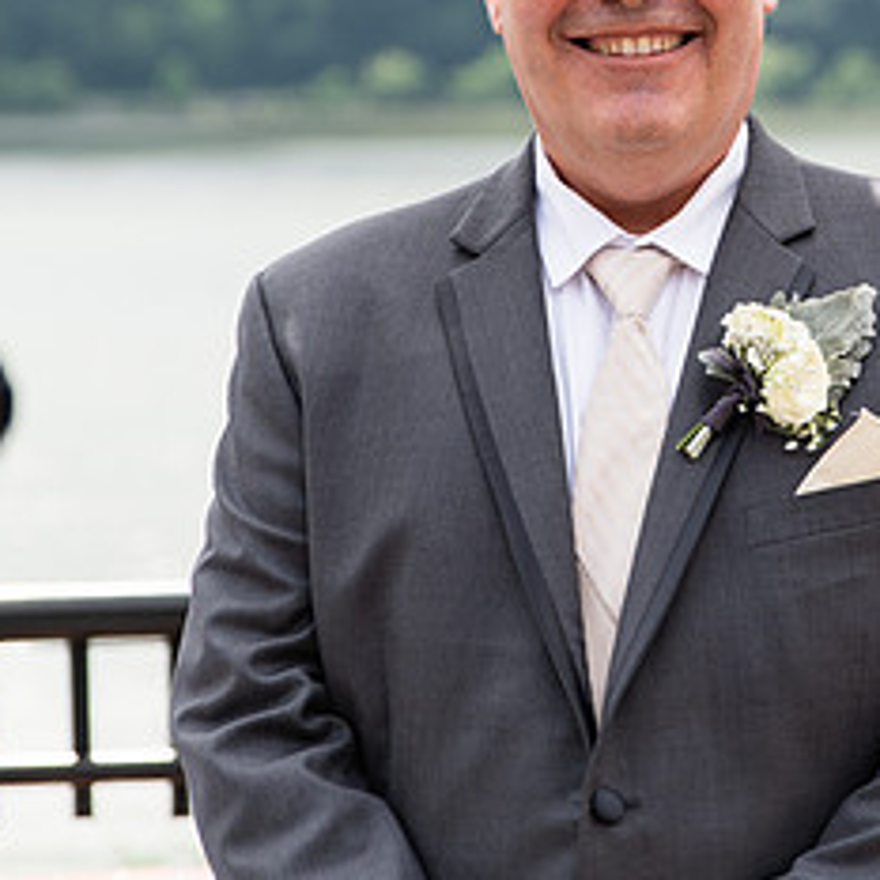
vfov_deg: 11.8
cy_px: 161
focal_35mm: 148
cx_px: 786
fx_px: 4257
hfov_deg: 11.7
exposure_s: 1/1600
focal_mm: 70
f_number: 2.8
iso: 125
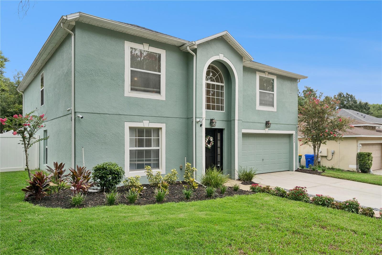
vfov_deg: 51.3
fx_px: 265
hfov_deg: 71.5
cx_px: 191
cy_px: 128
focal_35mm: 25
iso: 400
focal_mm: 25
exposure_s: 1/60
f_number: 9
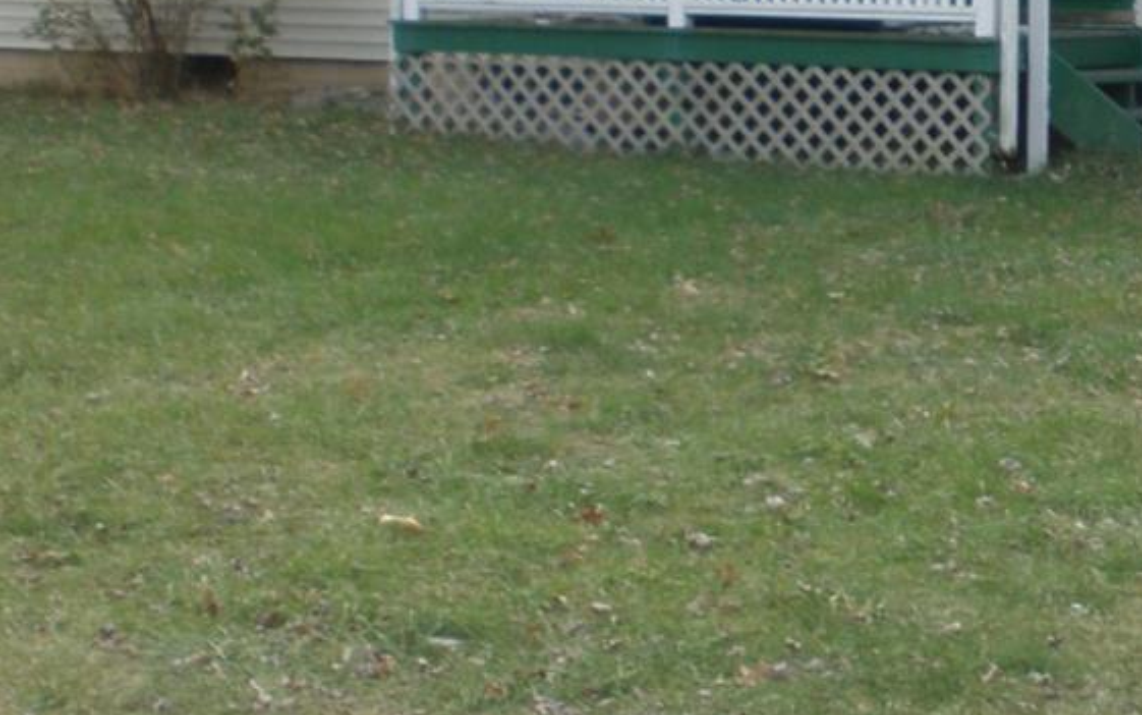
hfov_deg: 19.5
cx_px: 1262
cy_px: 139
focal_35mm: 102
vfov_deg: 12.8
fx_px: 3176
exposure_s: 1/125
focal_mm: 6.3
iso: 64
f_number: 3.5
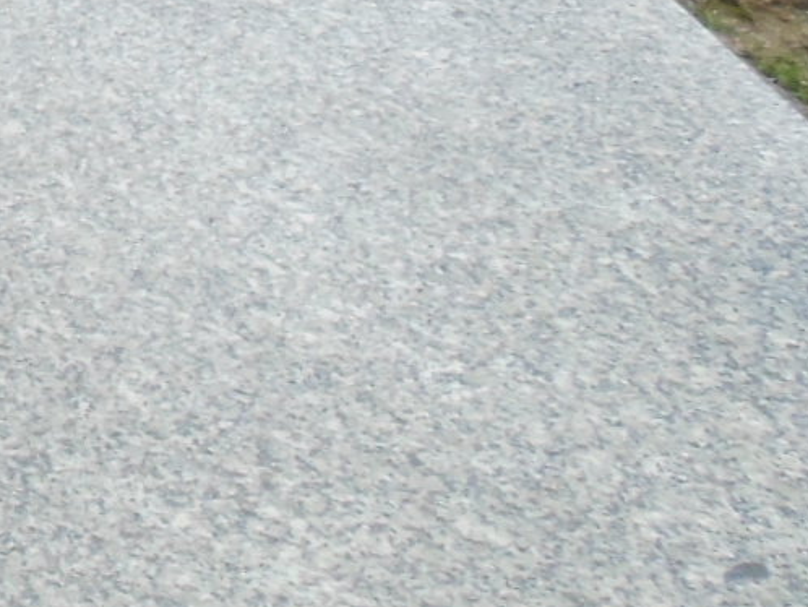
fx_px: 2662
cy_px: -349
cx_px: -948
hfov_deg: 13.8
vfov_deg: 12.3
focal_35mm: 114
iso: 125
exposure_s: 1/800
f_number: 3.2
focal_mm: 4.5
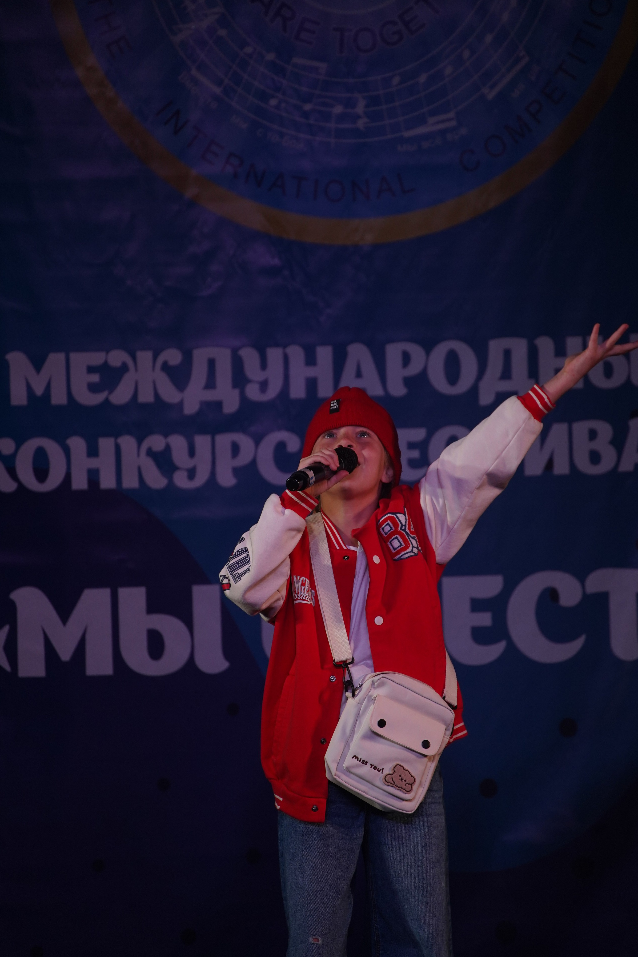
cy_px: 478
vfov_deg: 6.7
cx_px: 334
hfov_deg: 4.5
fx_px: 8133
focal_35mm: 306
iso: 1600
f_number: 6.3
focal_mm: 286
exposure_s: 1/400
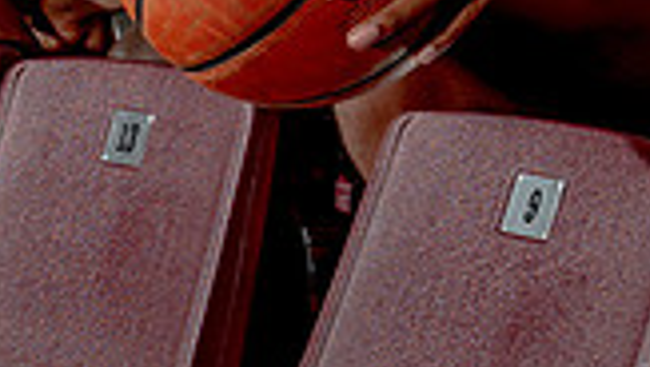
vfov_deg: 6.3
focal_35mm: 189
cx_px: 1084
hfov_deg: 10.8
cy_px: -374
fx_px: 3260
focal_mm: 43
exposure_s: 1/125
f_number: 8
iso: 100
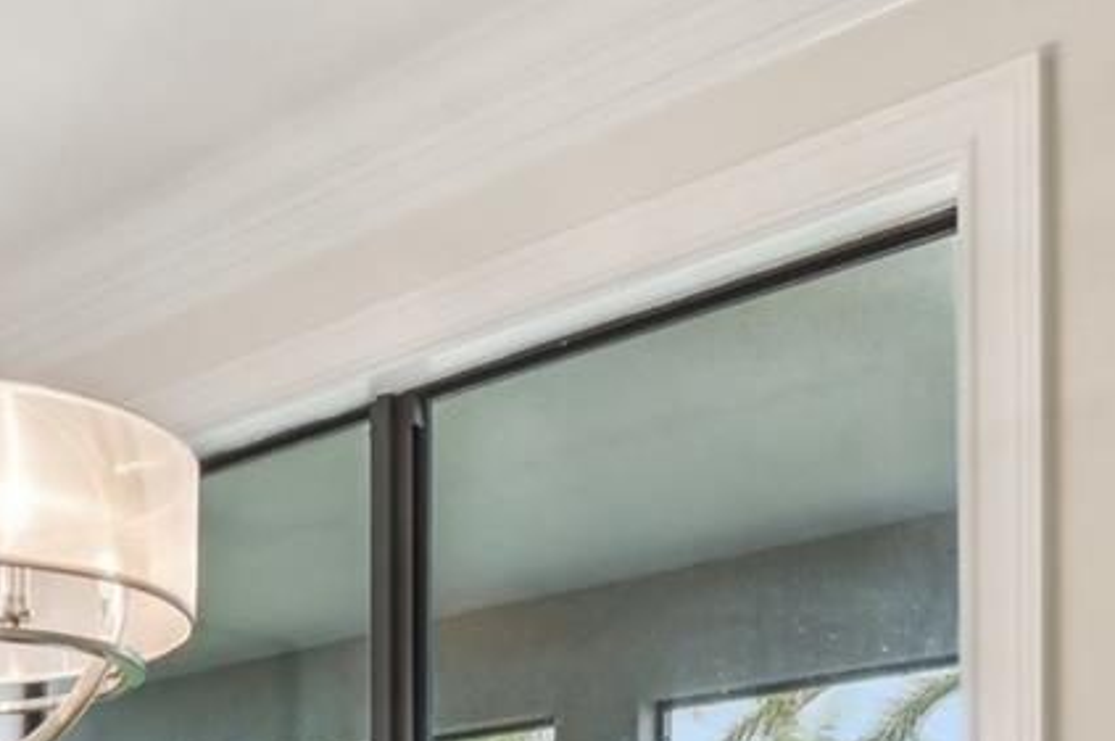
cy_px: 1061
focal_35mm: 53
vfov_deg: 21.9
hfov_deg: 34.4
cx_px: 18
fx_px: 1640
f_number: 8
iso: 400
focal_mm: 14
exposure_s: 1/20
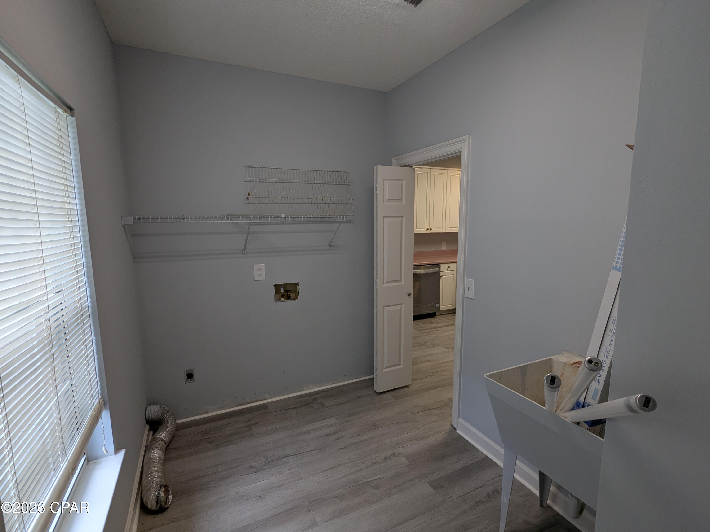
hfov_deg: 94.5
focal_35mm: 16
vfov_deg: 78.1
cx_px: 355
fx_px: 328
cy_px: 266
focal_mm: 2.35
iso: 69
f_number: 2.2
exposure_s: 1/60
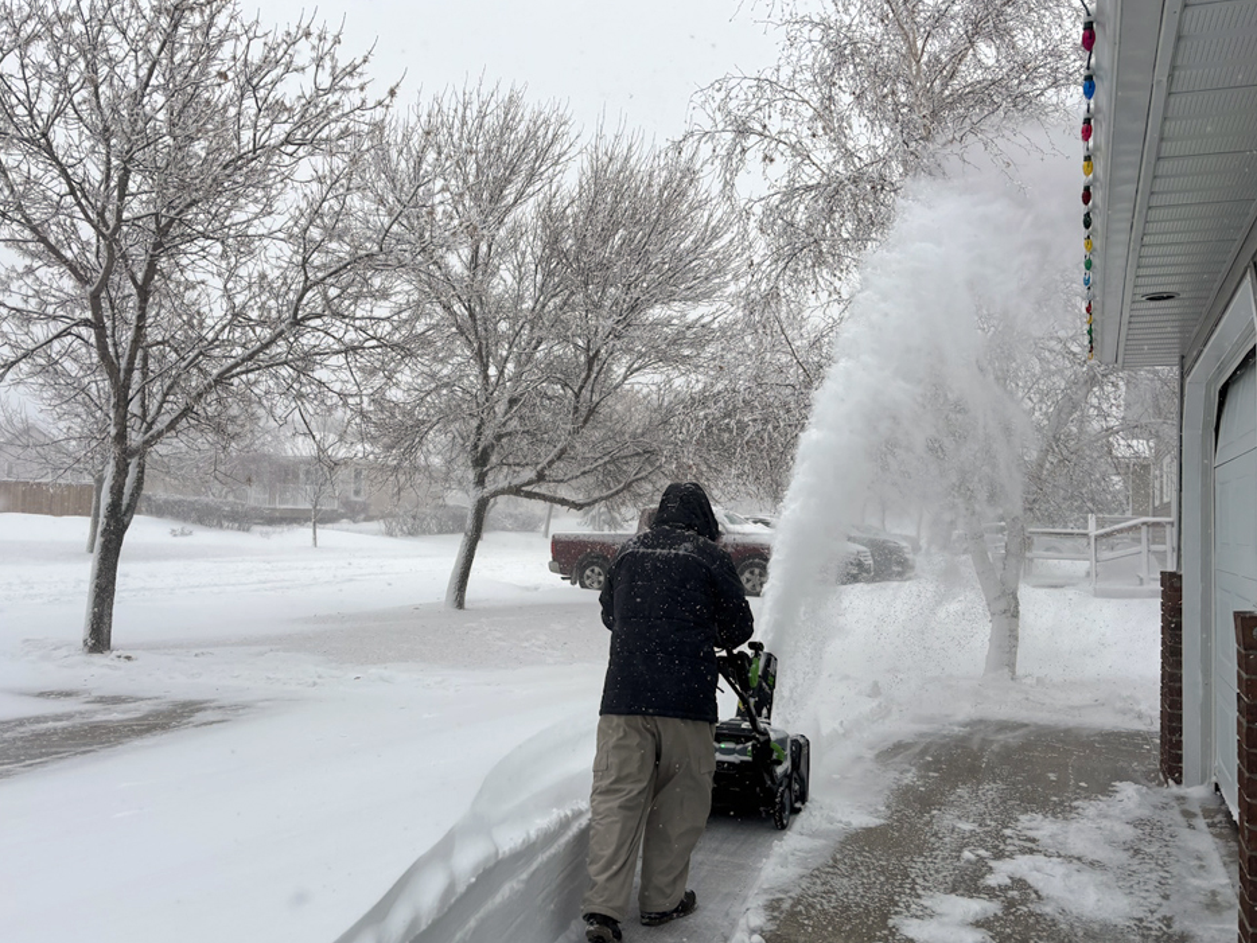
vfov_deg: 51.4
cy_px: 484
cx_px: 607
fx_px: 981
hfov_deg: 65.3
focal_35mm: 27
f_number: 1.6
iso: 50
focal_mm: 5.96
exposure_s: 1/2451
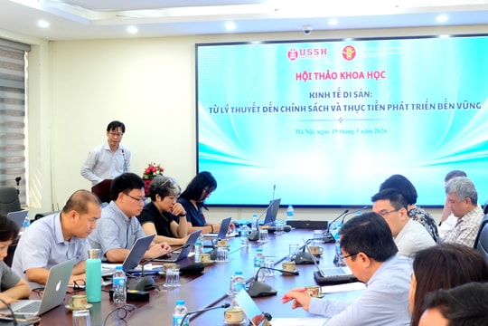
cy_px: 163
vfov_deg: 31.9
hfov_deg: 46.4
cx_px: 244
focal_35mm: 42
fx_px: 569
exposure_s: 1/42
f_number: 4.5
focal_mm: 28.2
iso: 800
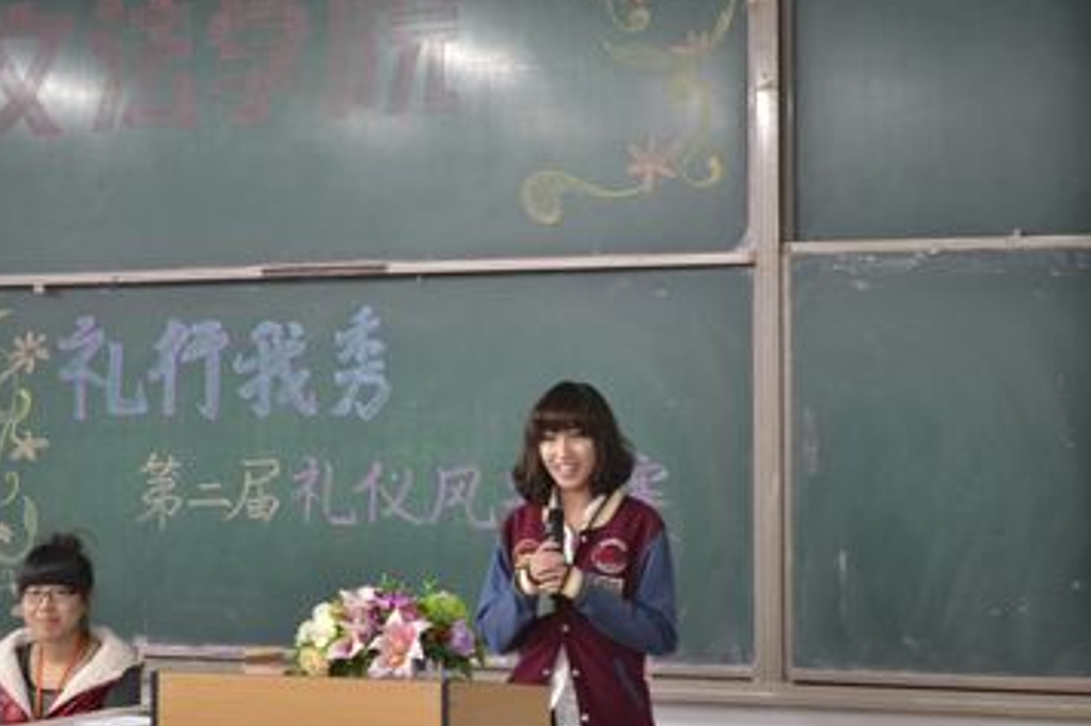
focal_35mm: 85
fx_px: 2575
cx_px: 521
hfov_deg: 23.9
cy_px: 312
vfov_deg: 16.1
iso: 1000
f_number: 5.6
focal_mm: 48
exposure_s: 1/6
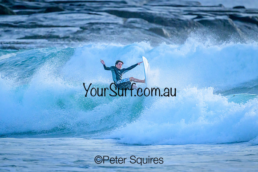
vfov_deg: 1.7
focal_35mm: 819
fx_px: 5869
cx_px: 129
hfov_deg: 2.5
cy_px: 86
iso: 6400
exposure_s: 1/2500
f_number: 6.3
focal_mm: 800
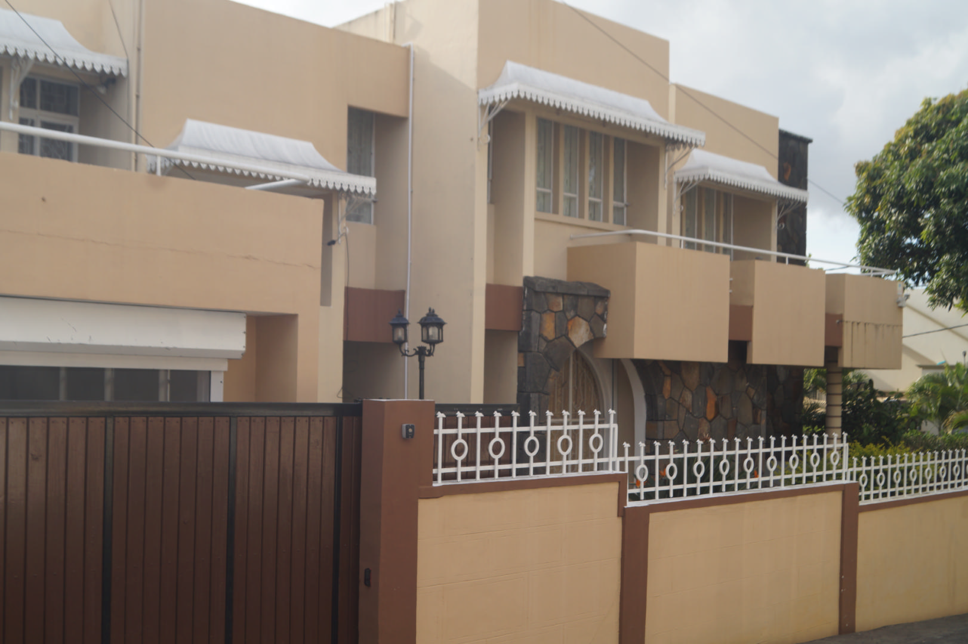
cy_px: 322
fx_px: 1048
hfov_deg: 49.6
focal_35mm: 39
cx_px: 484
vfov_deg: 34.2
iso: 100
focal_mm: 26
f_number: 8
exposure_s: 1/160
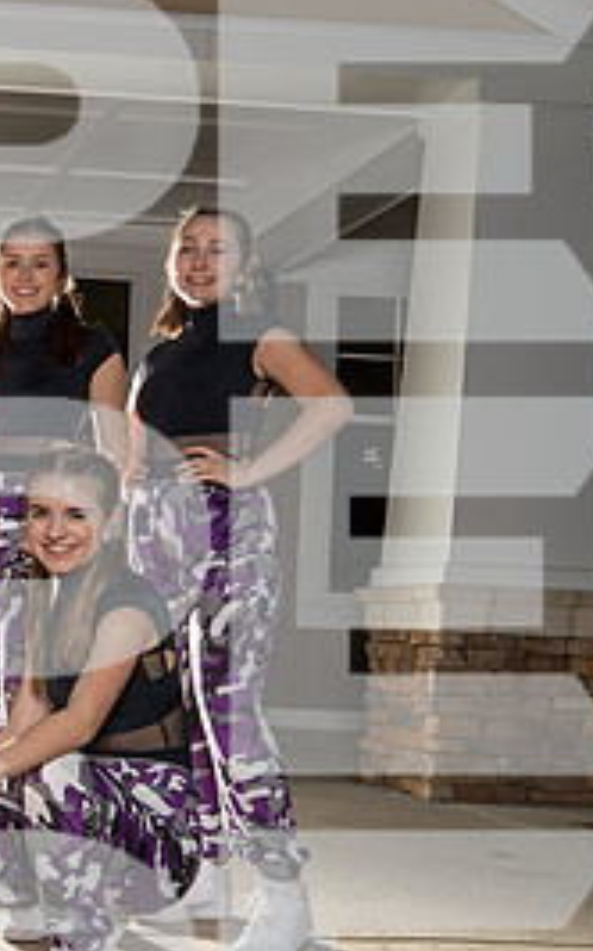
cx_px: -268
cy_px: 588
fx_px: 1553
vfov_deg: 33.9
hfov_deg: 19.2
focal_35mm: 60
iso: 400
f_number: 8
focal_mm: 27
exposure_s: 1/250
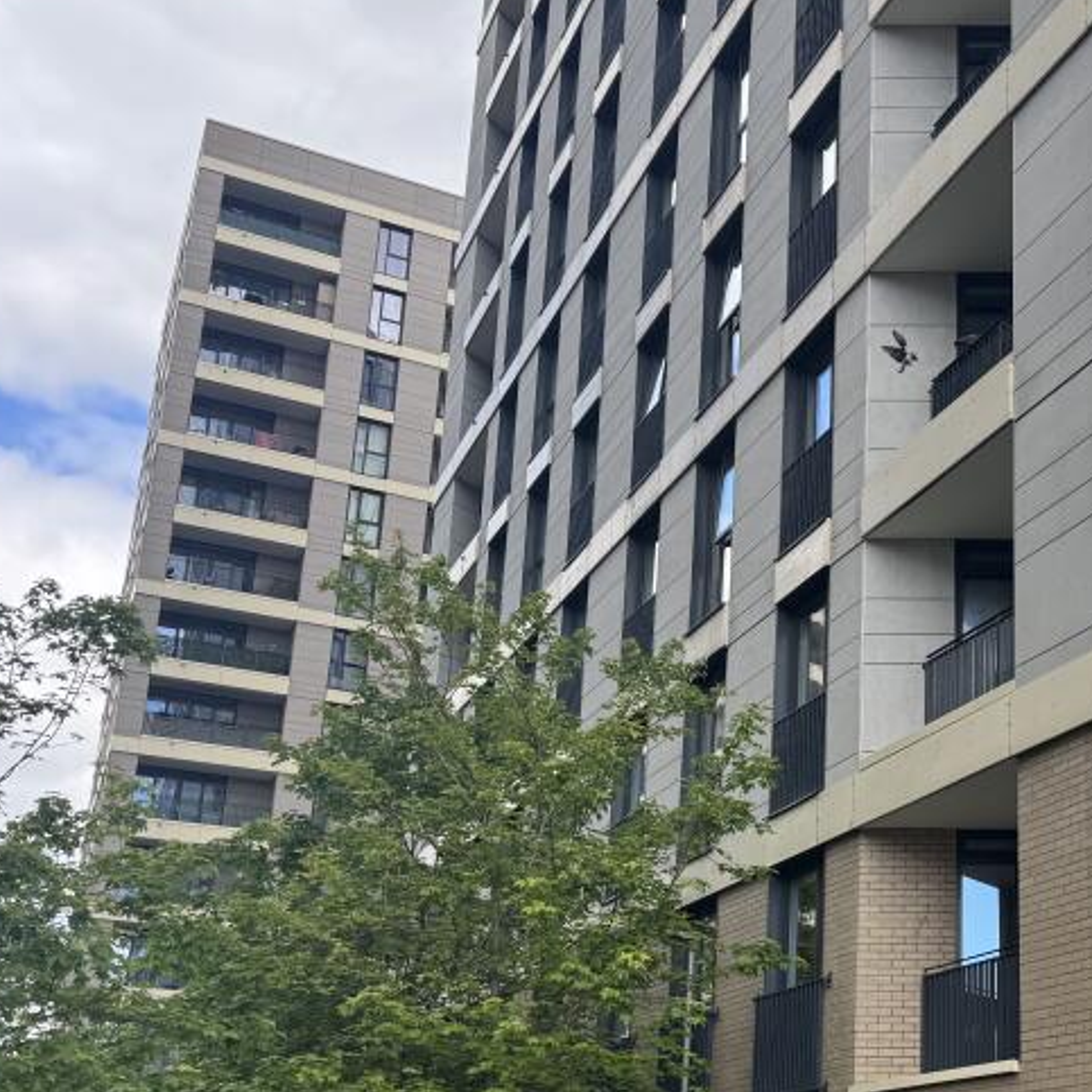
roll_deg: -1.0
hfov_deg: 35.7
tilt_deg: +16.9
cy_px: 771
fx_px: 1606
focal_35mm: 45
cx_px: 943
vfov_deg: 36.9
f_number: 1.78
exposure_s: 1/888
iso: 80
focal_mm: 6.76
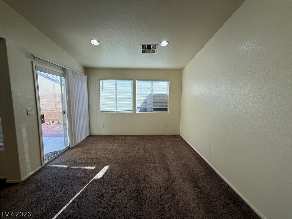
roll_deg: -0.6
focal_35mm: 14
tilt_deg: -6.3
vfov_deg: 85.7
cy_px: 110
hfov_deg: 102.1
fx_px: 118
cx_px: 146
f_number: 2.2
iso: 50
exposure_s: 1/164
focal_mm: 2.22
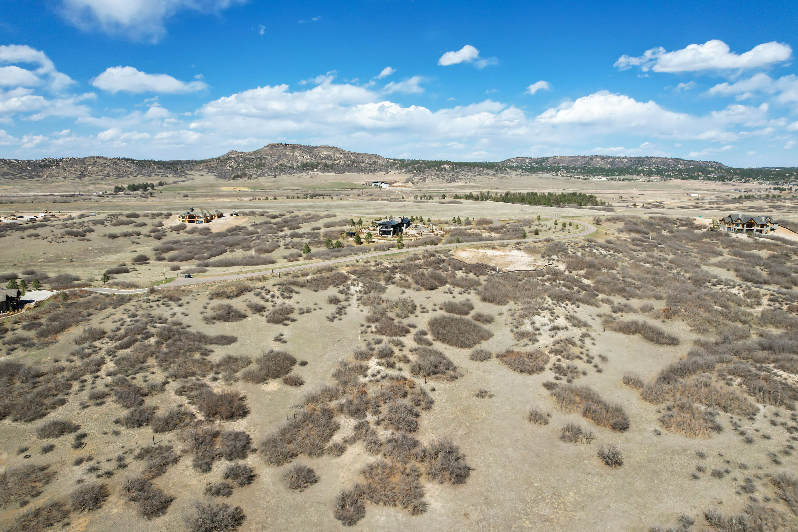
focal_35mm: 22
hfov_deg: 78.6
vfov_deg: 57.2
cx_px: 399
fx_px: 488
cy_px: 266
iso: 100
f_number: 2.8
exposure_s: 1/2500
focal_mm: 8.38
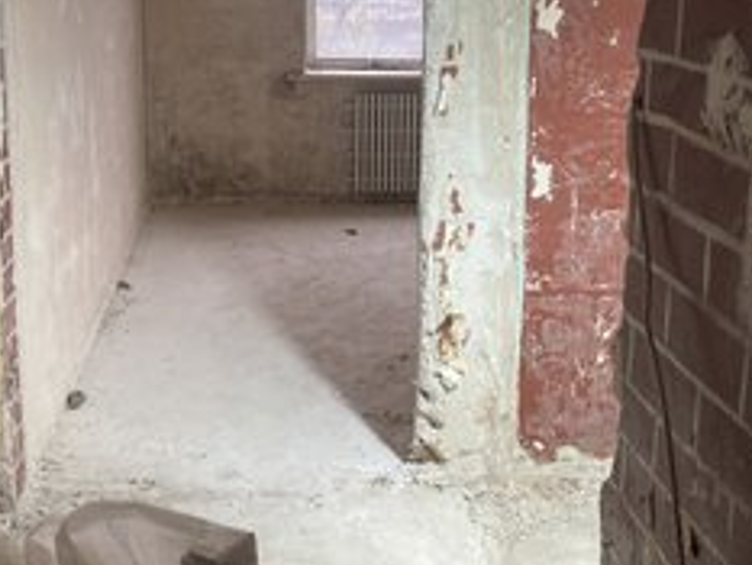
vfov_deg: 30.0
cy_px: 171
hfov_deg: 39.6
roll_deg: -2.2
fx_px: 1043
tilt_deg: -13.6
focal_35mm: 48
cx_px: 413
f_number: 1.8
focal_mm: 3.99
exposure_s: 1/50
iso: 100
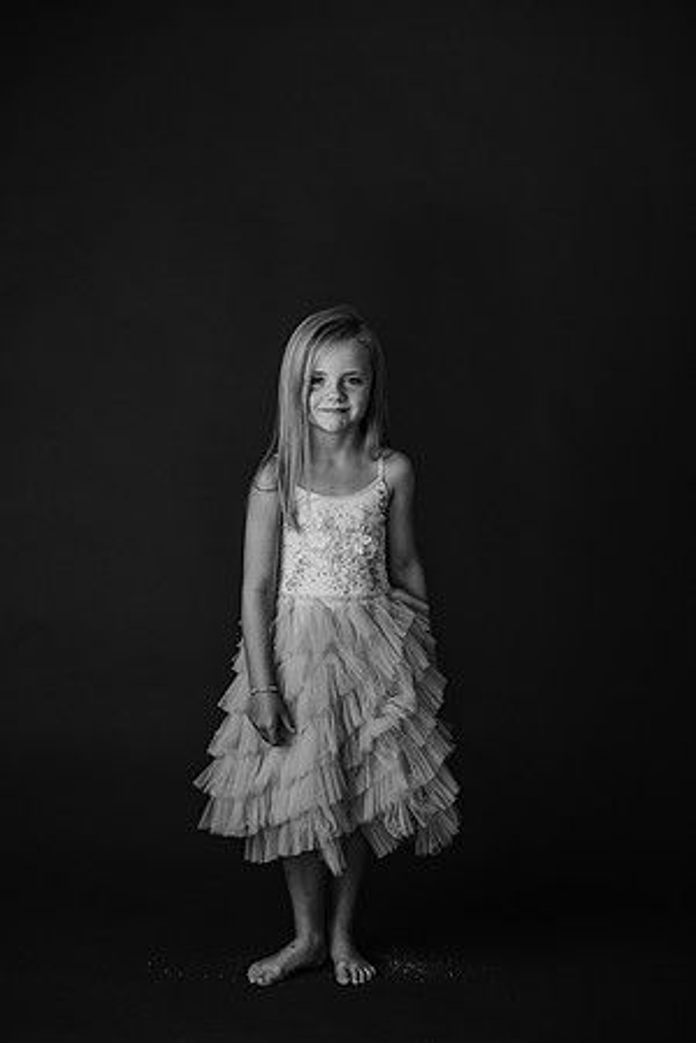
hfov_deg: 16.1
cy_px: 522
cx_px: 348
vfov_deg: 23.9
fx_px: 2465
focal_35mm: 85
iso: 100
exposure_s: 1/160
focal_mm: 85
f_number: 2.8
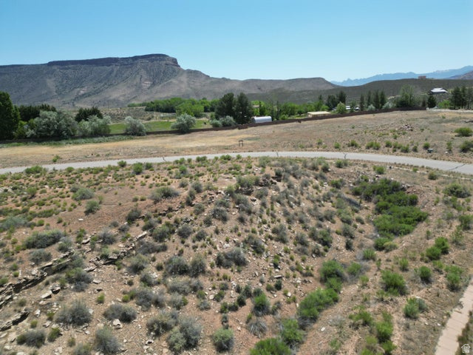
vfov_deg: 56.8
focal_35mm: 24
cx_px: 236
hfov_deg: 71.6
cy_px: 178
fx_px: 328
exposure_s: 1/2500
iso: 120
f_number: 1.7
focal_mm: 6.72
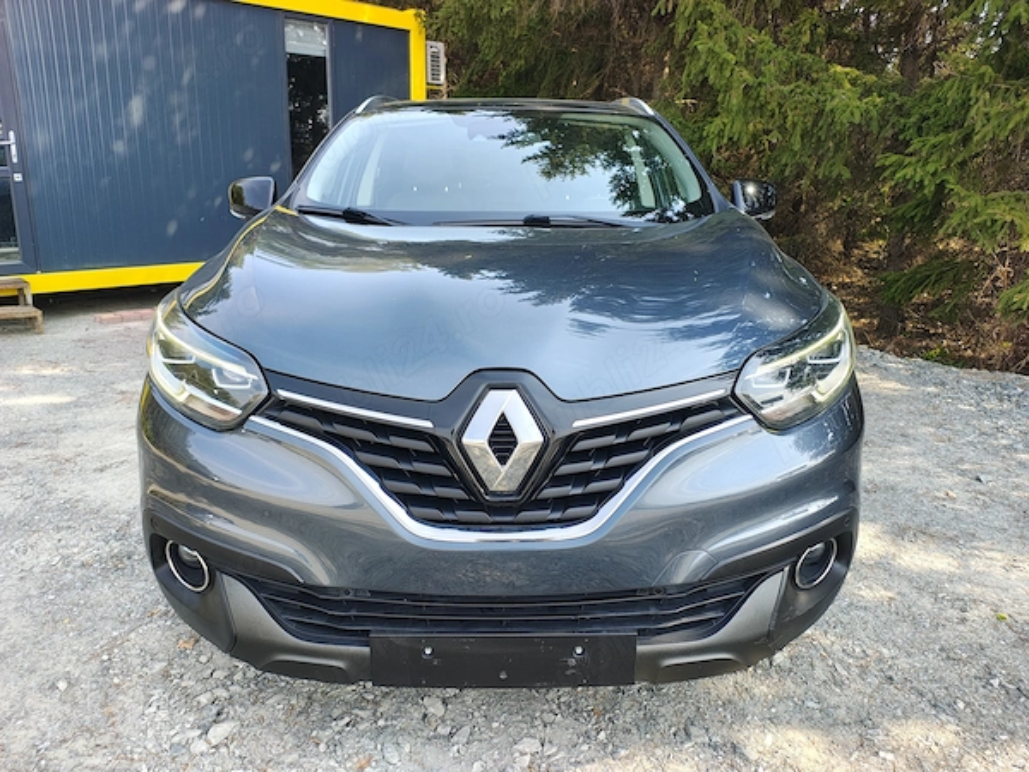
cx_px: 514
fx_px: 743
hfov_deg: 69.4
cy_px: 386
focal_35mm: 25
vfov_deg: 54.9
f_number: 1.4
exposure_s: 1/248
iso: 100
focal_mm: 5.89
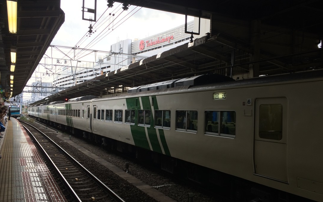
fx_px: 299
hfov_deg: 56.7
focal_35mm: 34
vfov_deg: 37.3
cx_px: 167
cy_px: 107
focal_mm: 4.15
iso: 32
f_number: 2.2
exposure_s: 1/219
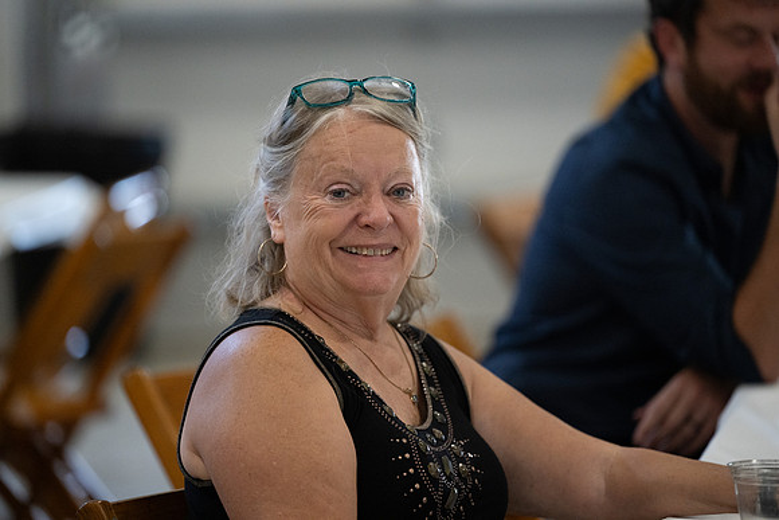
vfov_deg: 6.9
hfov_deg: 10.3
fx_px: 4329
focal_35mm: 200
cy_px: 260
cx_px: 390
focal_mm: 200
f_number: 2.8
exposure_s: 1/200
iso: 3200
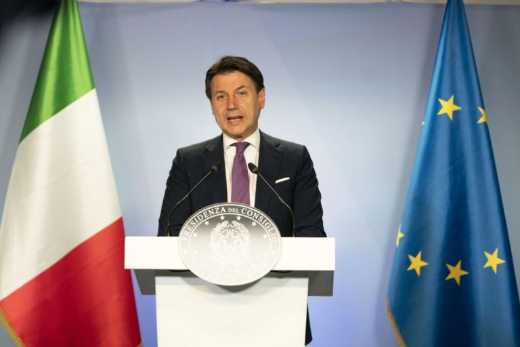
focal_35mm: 85
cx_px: 260
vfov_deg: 16.1
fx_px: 1228
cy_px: 174
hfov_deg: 23.9
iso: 640
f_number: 2.8
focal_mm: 85
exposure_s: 1/250
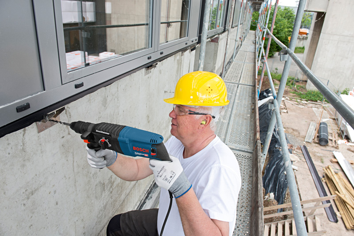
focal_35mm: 24
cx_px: 177
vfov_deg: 53.2
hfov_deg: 73.7
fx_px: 236
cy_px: 118
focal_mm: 24
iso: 200
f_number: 8
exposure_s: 1/100
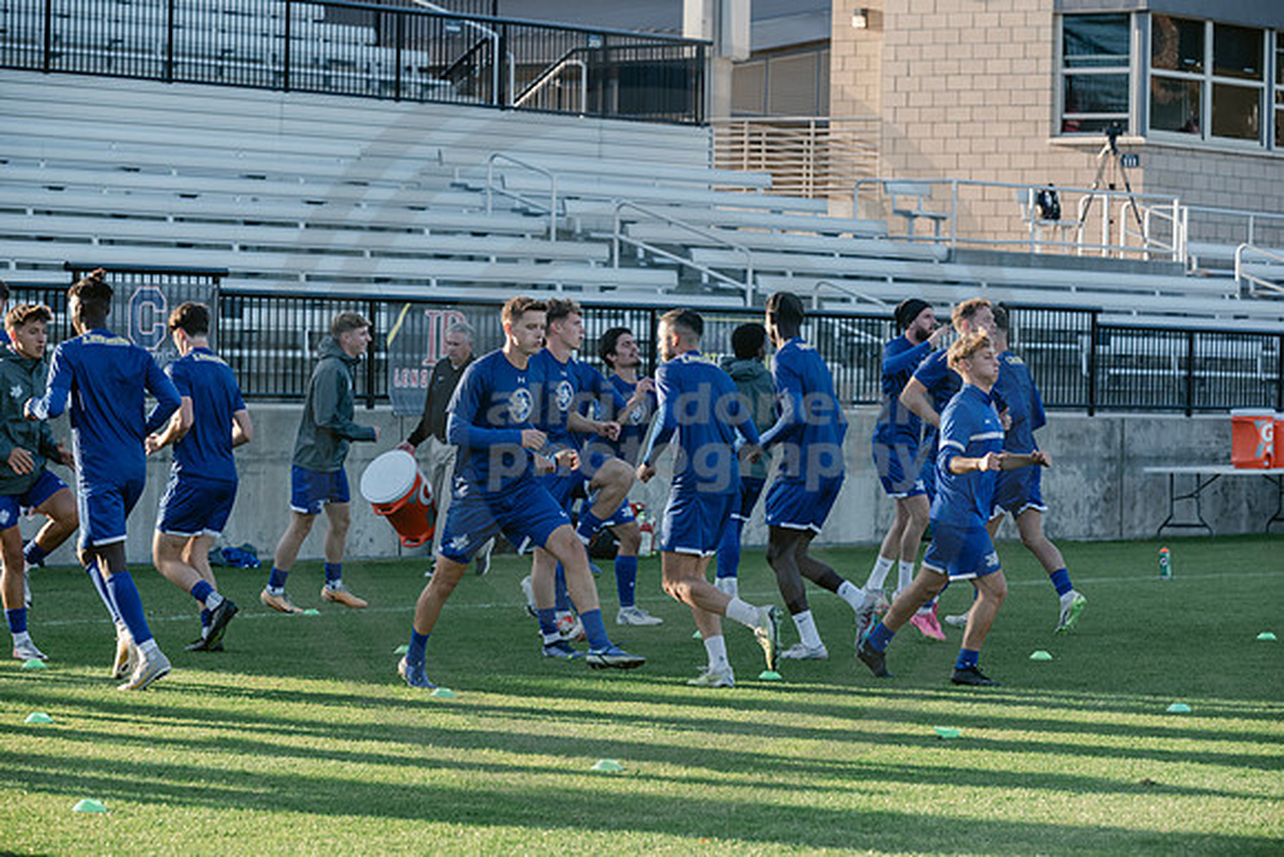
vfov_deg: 10.6
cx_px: 642
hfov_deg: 15.8
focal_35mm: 130
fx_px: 4638
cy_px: 428
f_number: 6.3
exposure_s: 1/1000
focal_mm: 130
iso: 1250
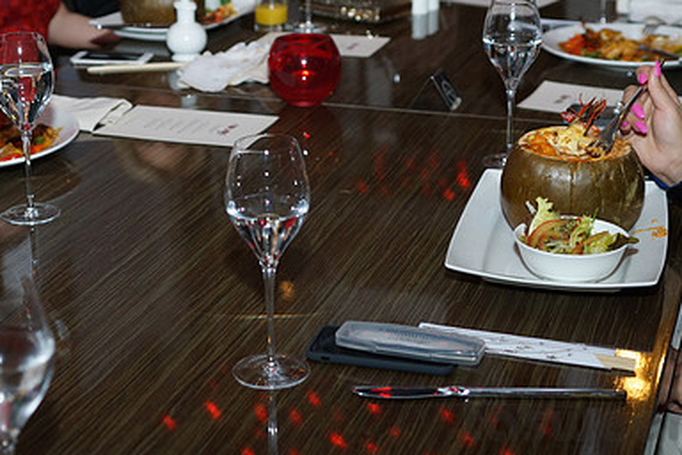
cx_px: 289
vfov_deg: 19.9
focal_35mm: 68
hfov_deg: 29.6
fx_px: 1288
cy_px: 143
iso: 400
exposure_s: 1/80
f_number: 2.8
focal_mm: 30
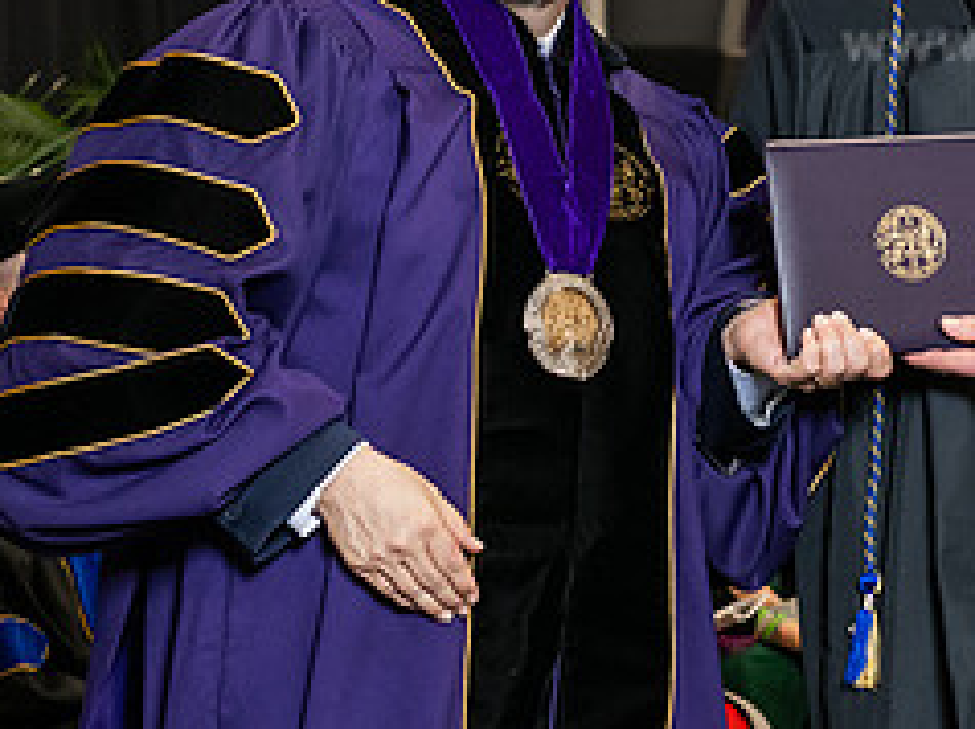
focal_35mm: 155
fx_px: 4361
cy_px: 129
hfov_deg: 12.7
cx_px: 655
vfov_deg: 9.5
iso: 2500
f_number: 5
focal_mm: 66
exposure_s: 1/200
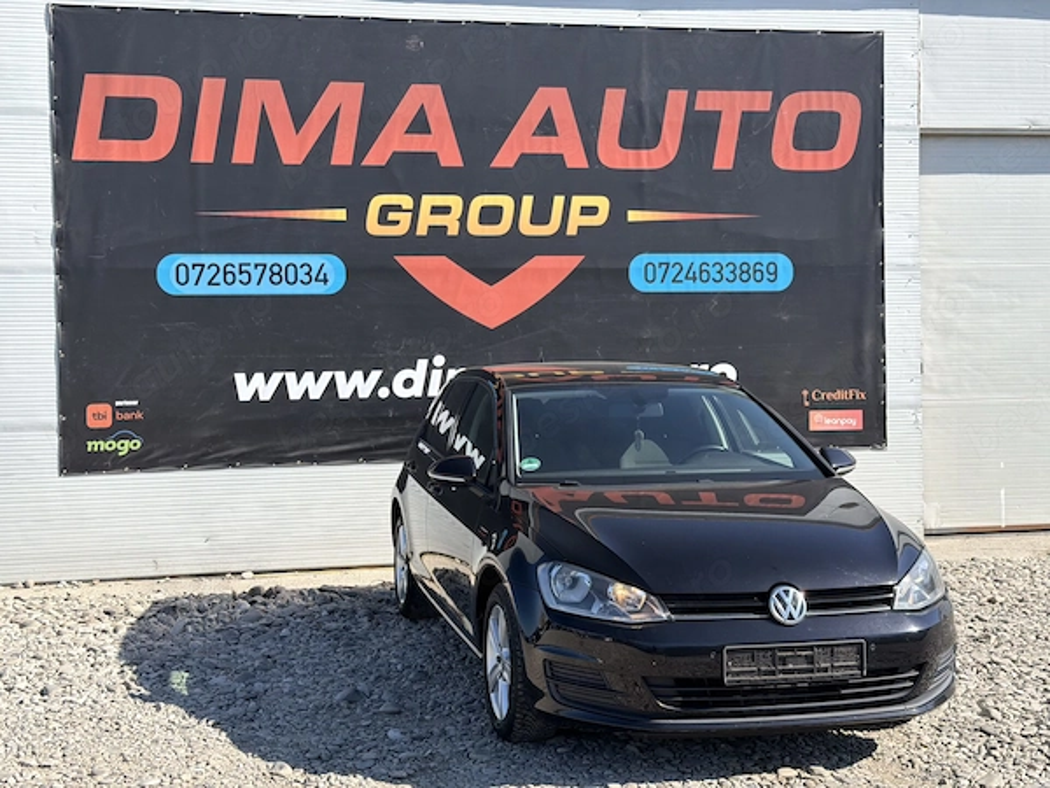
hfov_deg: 39.7
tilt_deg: +1.7
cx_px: 525
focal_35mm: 48
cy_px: 394
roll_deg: -0.1
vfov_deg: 30.3
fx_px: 1456
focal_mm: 6.76
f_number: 1.78
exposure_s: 1/3534
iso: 100
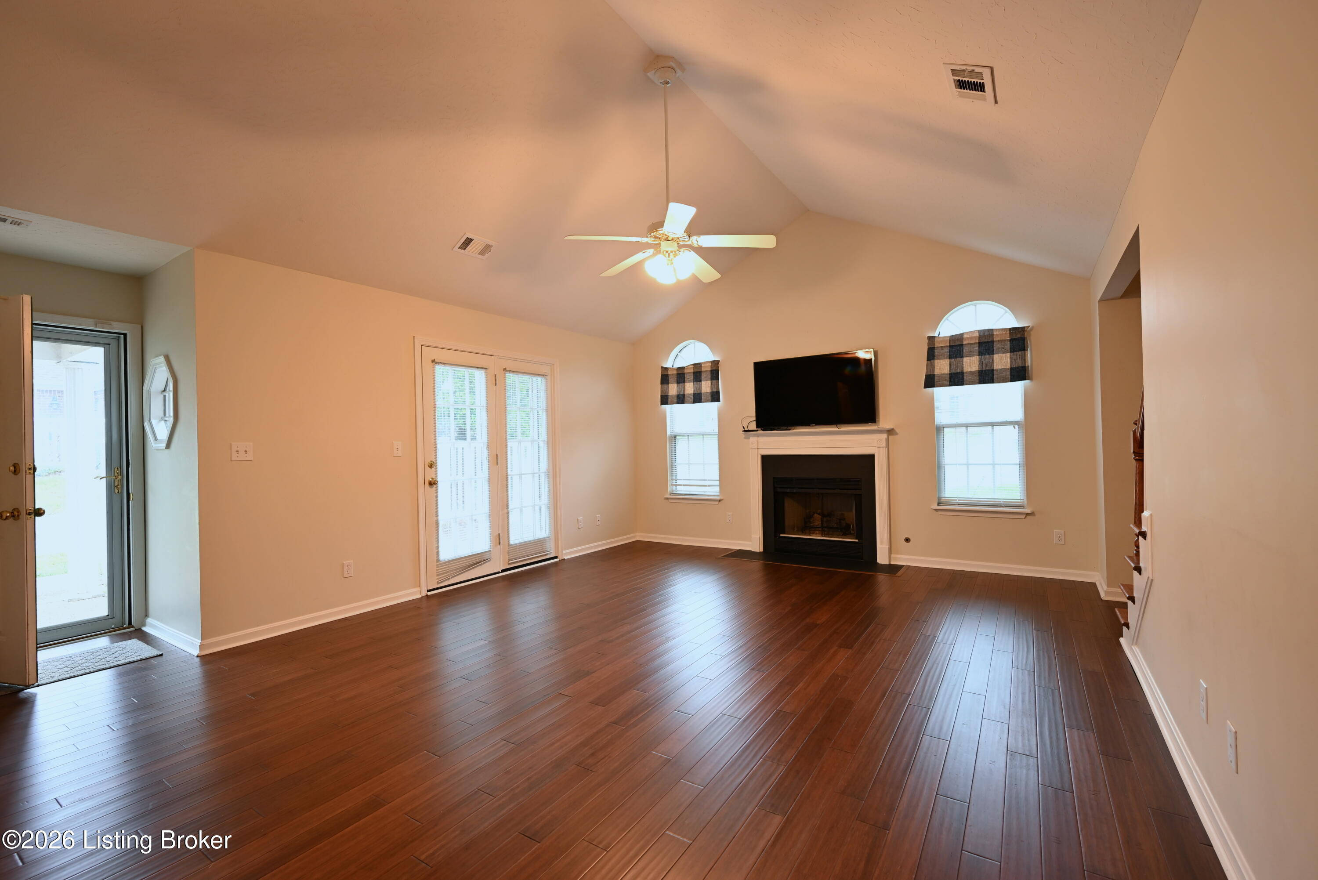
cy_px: 440
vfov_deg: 75.6
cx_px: 659
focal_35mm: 16
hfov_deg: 98.5
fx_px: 568
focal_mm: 15.5
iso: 720
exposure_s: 1/13
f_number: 5
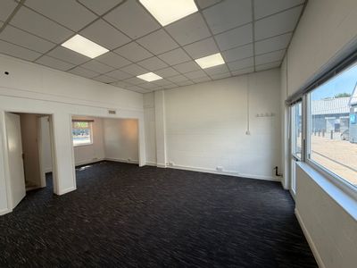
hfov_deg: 102.1
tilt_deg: -1.4
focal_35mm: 14
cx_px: 178
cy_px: 134
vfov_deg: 85.7
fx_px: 144
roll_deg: +2.3
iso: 50
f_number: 2.2
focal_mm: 2.22
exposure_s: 1/100
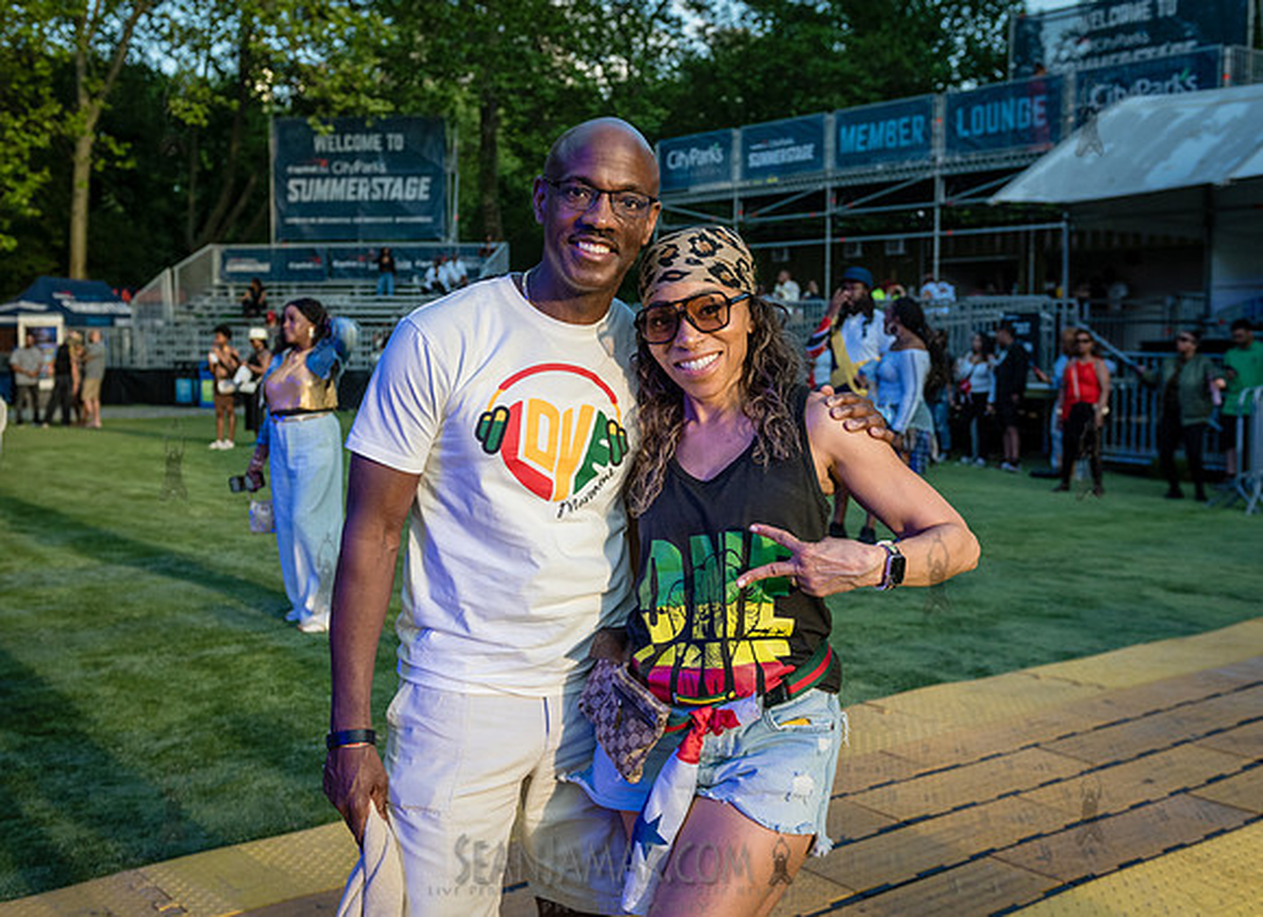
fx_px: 1431
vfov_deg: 35.5
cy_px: 442
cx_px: 620
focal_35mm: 40
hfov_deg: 47.6
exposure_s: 1/2500
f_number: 3.5
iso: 1000
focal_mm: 32
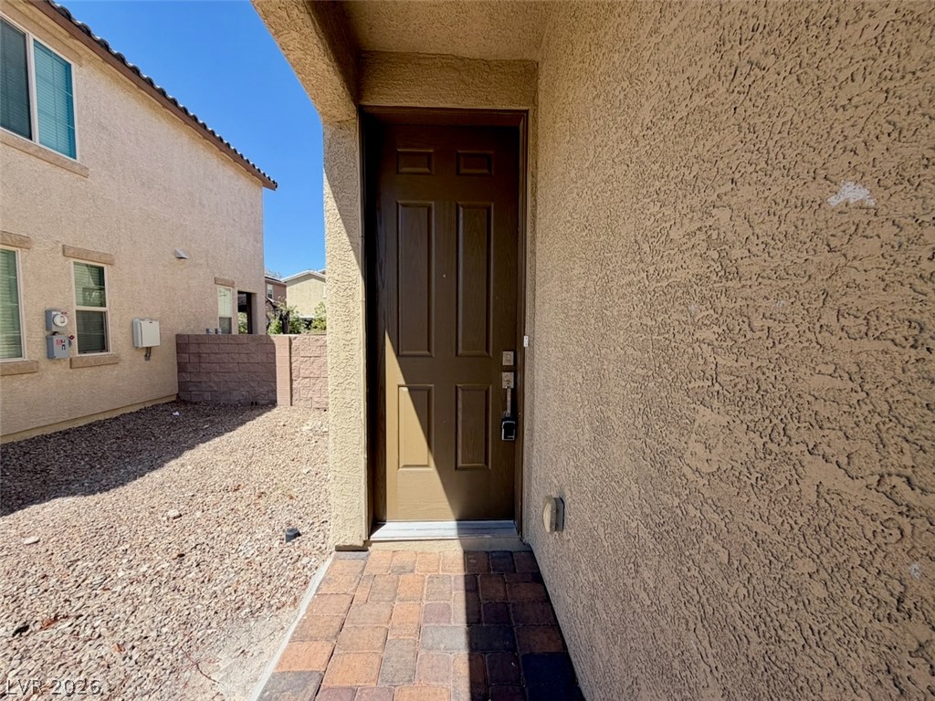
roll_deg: -0.2
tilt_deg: -3.4
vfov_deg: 85.7
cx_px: 468
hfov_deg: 102.1
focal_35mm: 14
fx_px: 378
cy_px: 350
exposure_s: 1/701
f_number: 2.2
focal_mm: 2.22
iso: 40
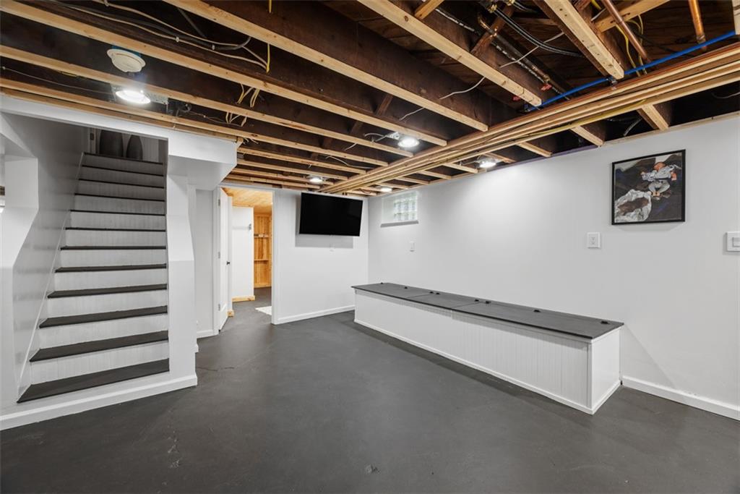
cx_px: 370
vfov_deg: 81.2
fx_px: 288
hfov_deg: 104.2
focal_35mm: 14
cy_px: 247
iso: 400
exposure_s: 1
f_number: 8
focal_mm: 14
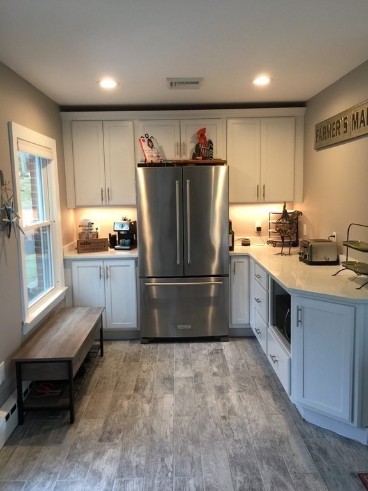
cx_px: 184
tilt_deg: -6.6
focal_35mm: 29
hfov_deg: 48.2
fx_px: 411
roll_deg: +0.5
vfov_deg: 61.7
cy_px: 246
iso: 40
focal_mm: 4.15
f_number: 2.2
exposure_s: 1/15
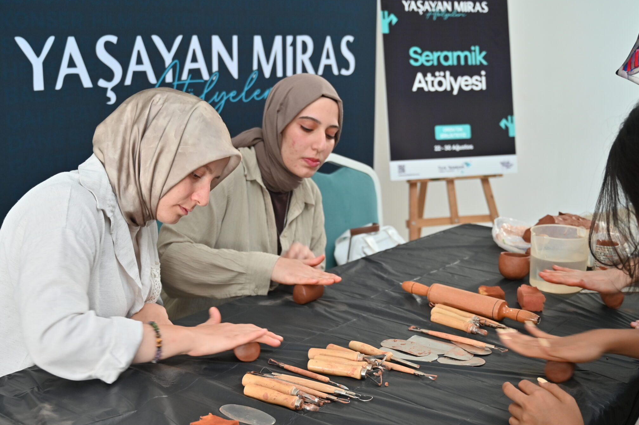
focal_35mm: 47
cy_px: 261
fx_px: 834
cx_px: 294
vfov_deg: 28.5
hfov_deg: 41.9
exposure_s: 1/40
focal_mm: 37
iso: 360
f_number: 4
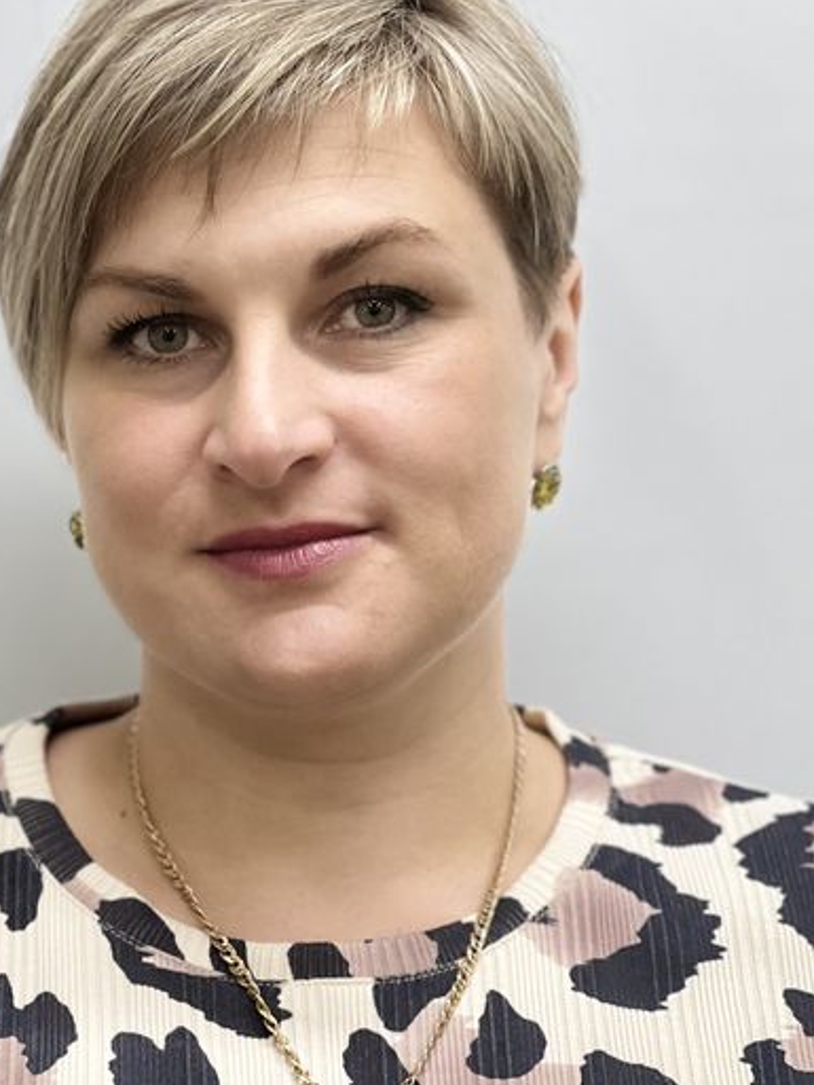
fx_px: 3761
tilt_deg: -3.4
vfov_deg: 16.4
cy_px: 567
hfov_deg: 12.3
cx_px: 266
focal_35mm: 120
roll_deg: -0.3
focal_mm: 9
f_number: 2.8
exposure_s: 1/33
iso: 160
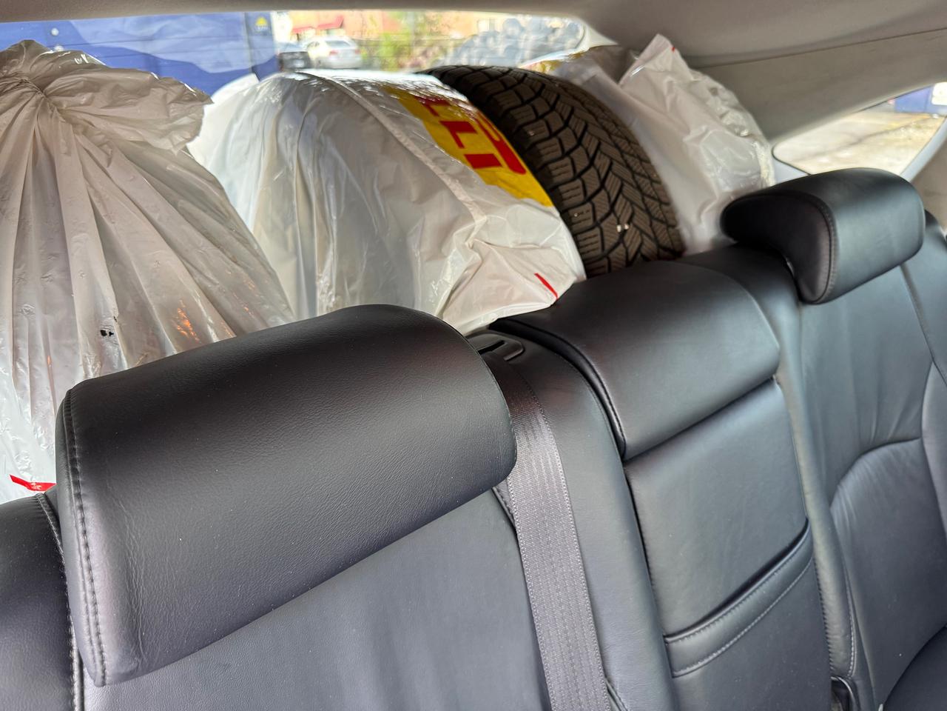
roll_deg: +1.5
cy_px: 356
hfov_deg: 71.6
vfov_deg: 56.8
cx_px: 474
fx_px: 657
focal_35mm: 24
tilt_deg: -22.2
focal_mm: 6.76
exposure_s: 1/60
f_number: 1.78
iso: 250
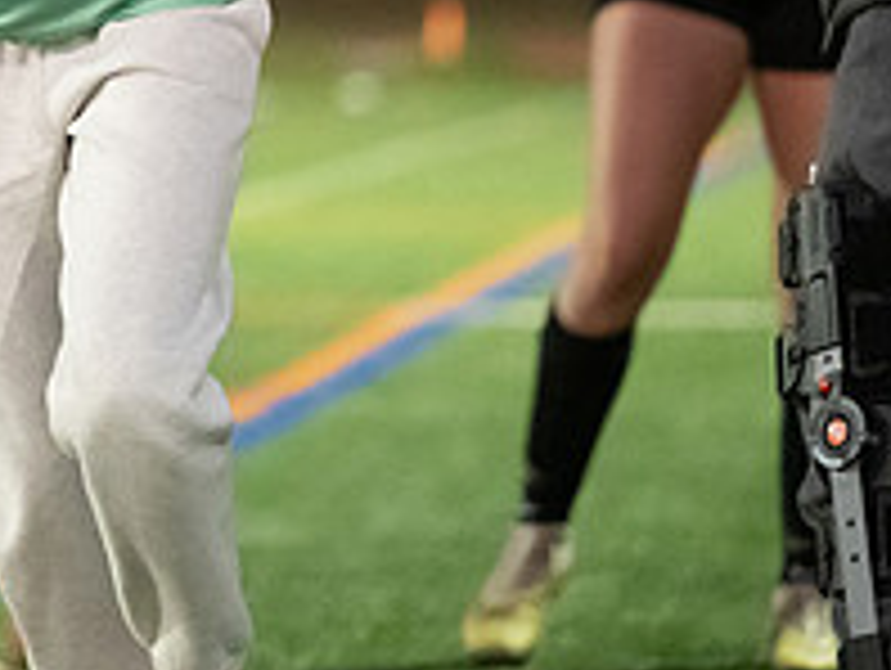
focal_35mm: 397
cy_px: -250
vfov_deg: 3.7
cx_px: -252
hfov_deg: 5.0
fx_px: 10231
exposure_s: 1/640
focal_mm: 125
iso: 16000
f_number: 2.8
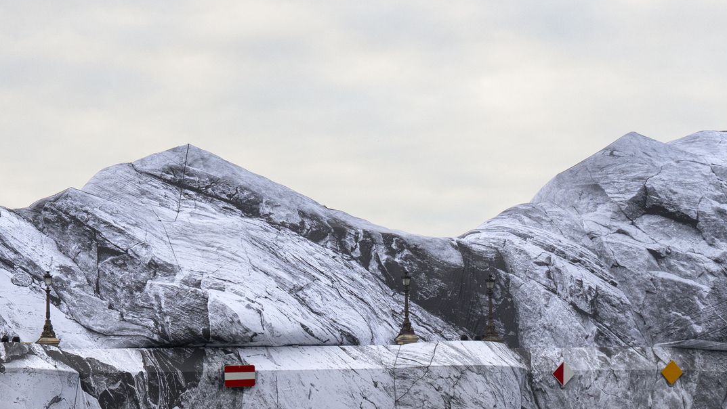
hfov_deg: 25.5
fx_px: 1581
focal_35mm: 82
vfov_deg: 14.5
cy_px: 399
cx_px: 157
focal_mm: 28
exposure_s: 1/160
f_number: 10
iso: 640
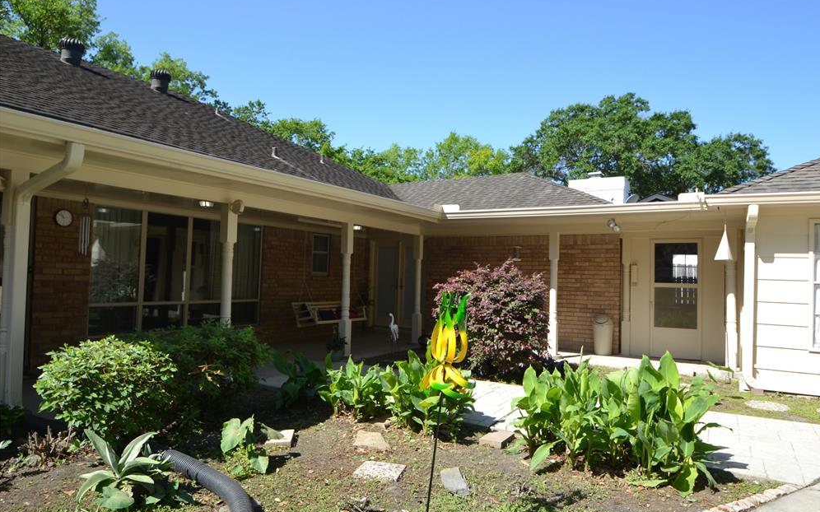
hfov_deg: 79.7
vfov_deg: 55.0
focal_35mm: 22
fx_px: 492
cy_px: 256
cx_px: 418
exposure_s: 1/200
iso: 100
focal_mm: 14
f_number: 7.1
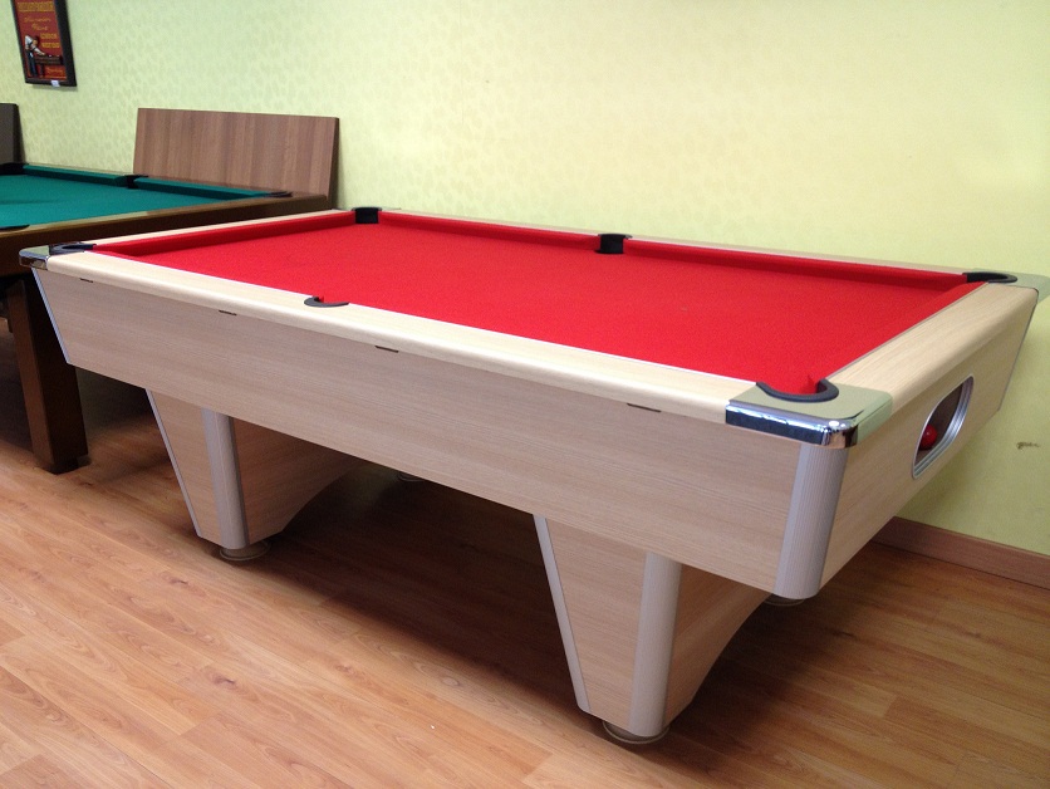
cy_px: 394
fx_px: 1062
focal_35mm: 35
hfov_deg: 52.6
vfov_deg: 40.7
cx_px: 525
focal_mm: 4.28
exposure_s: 1/20
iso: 100
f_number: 2.4
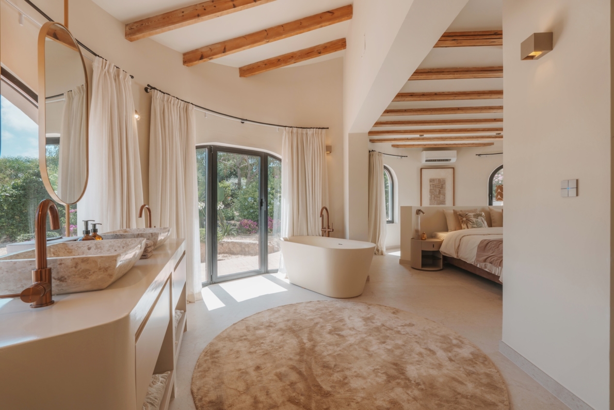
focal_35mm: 16
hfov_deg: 95.0
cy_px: 205
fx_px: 281
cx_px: 307
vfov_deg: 72.1
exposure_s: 1/100
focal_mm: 16.5
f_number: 10
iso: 50
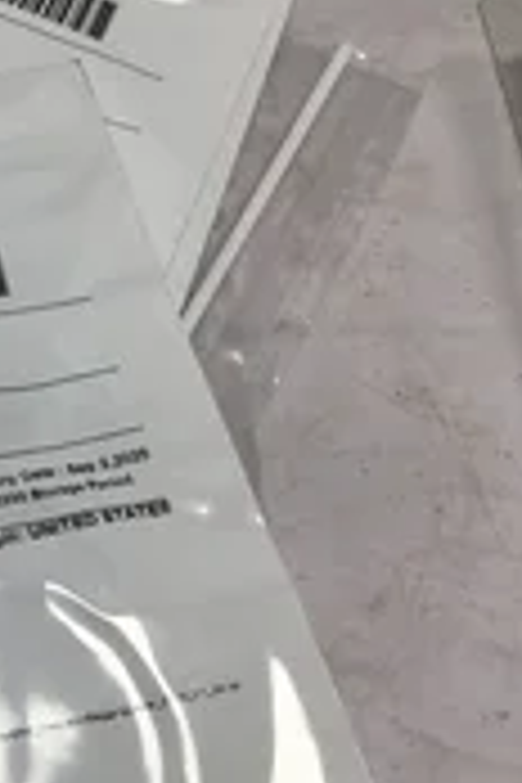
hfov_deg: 16.7
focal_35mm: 74
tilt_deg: -62.1
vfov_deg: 27.3
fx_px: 1609
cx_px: -261
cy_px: 450
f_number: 2.4
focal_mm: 3.3
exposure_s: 1/365
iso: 25
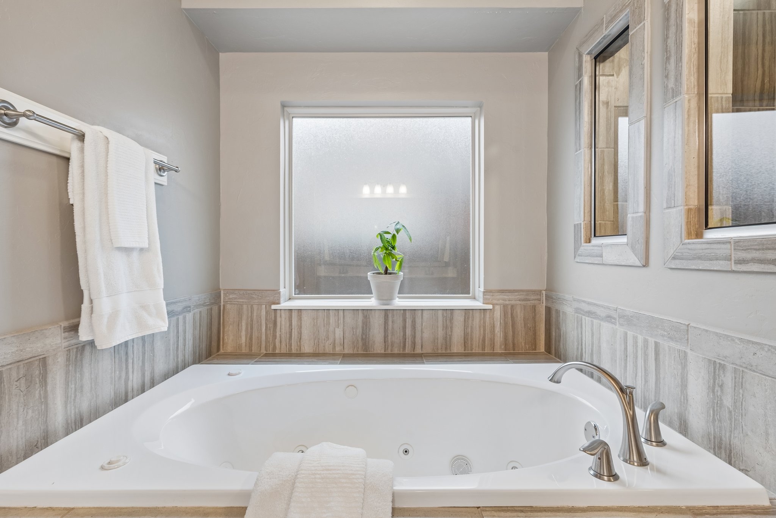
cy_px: 259
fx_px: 345
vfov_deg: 73.7
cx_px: 388
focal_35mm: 16
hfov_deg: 96.7
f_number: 8
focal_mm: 16
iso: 200
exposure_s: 1/6
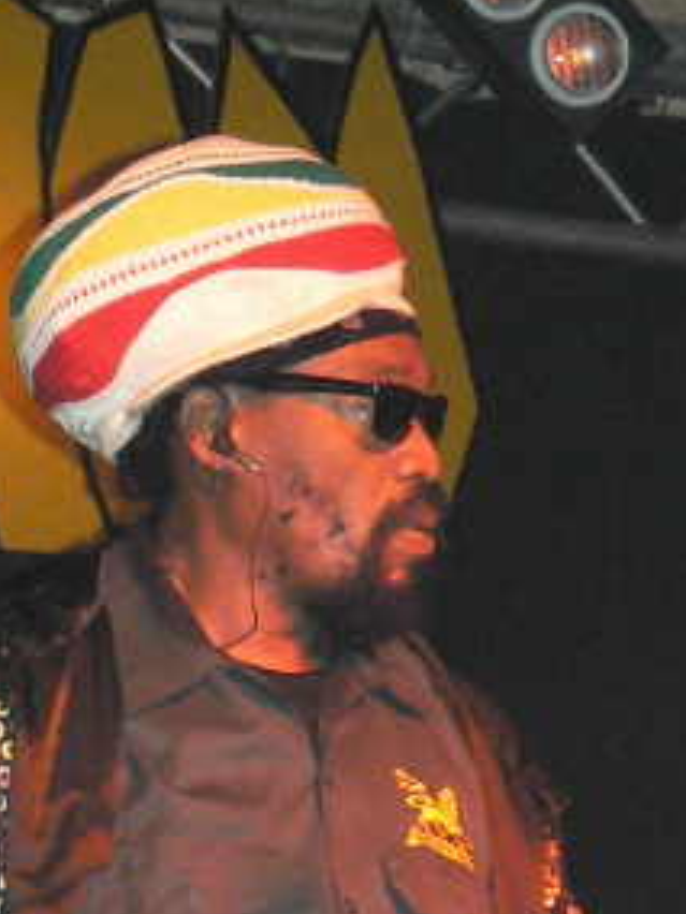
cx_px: 296
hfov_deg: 11.1
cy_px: 875
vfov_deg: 14.6
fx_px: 3514
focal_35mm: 133
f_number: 3.2
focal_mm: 10.9
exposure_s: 1/60
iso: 400
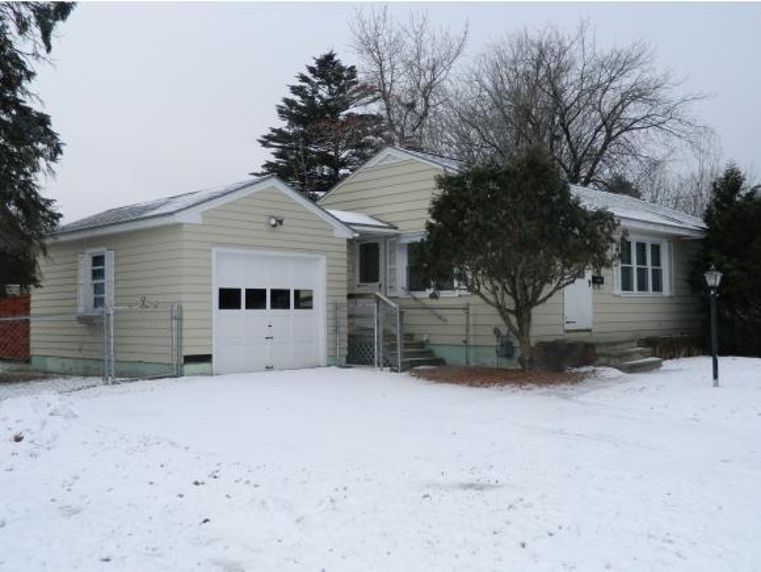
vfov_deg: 40.8
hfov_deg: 52.6
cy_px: 286
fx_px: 770
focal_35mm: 35
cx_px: 380
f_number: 3.3
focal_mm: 6.2
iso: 110
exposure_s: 1/500
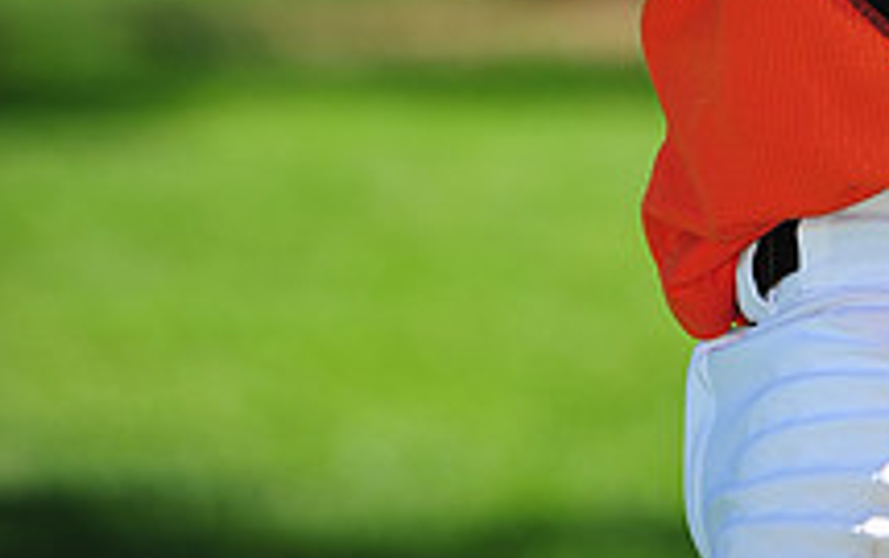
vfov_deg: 2.7
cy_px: -616
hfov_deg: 4.4
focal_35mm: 480
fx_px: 11645
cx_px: 786
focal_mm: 175
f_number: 4.5
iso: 200
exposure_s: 1/1000
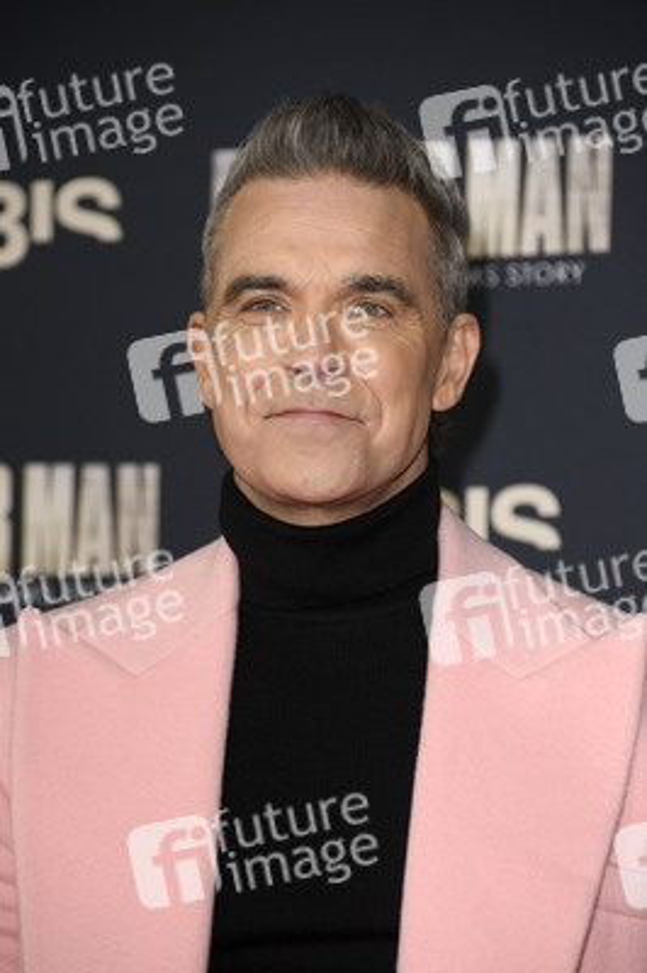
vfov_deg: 10.8
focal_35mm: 190
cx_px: 324
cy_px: 486
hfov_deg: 7.2
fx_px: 5131
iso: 1000
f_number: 5.6
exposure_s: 1/250
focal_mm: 190
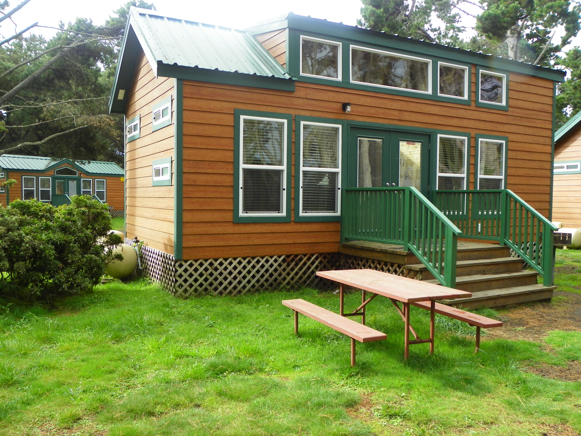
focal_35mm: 31
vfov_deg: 45.4
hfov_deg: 58.4
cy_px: 218
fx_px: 520
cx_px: 290
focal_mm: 5.5
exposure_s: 1/125
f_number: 2.8
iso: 64
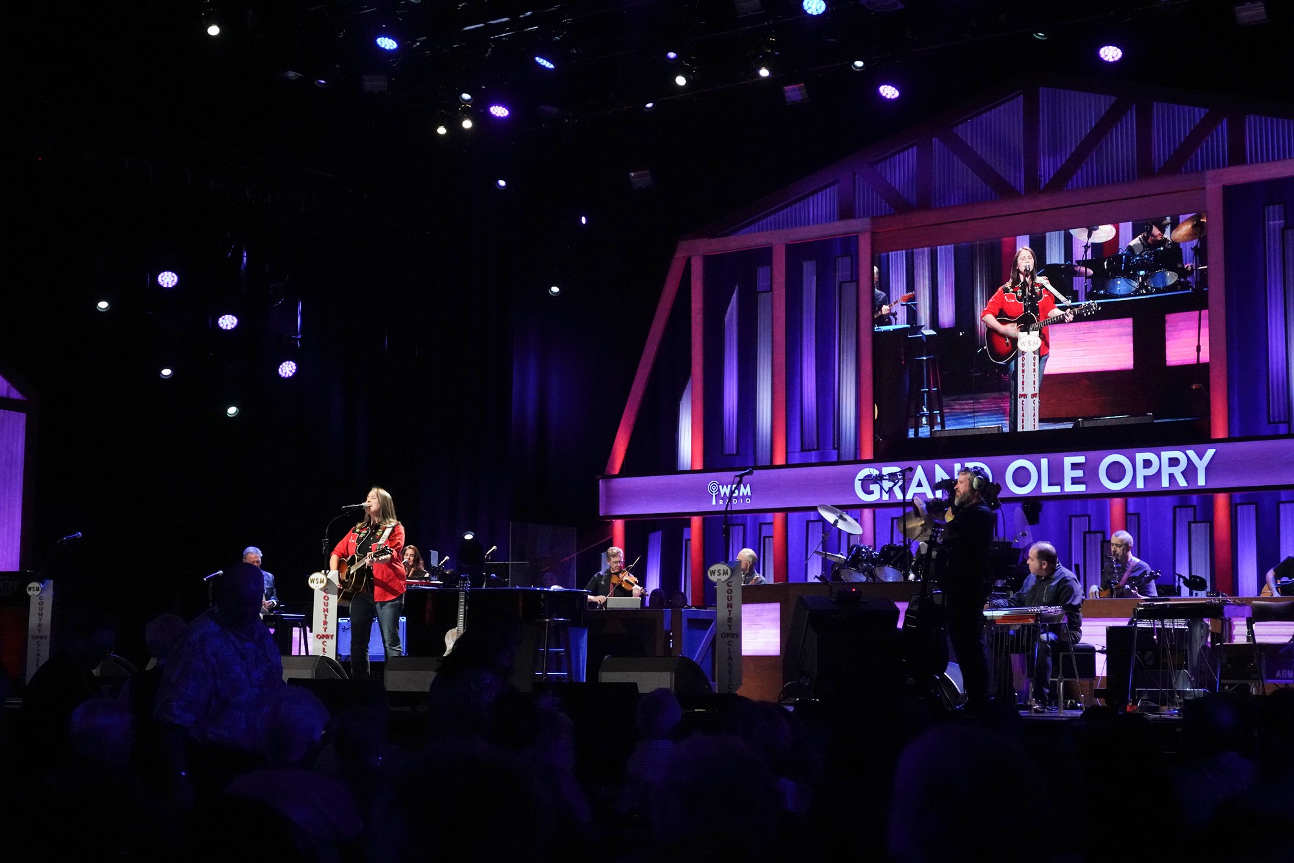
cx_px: 647
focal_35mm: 60
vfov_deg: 22.6
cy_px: 432
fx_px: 2157
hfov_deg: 33.4
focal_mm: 60
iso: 12800
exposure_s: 1/100
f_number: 5.6
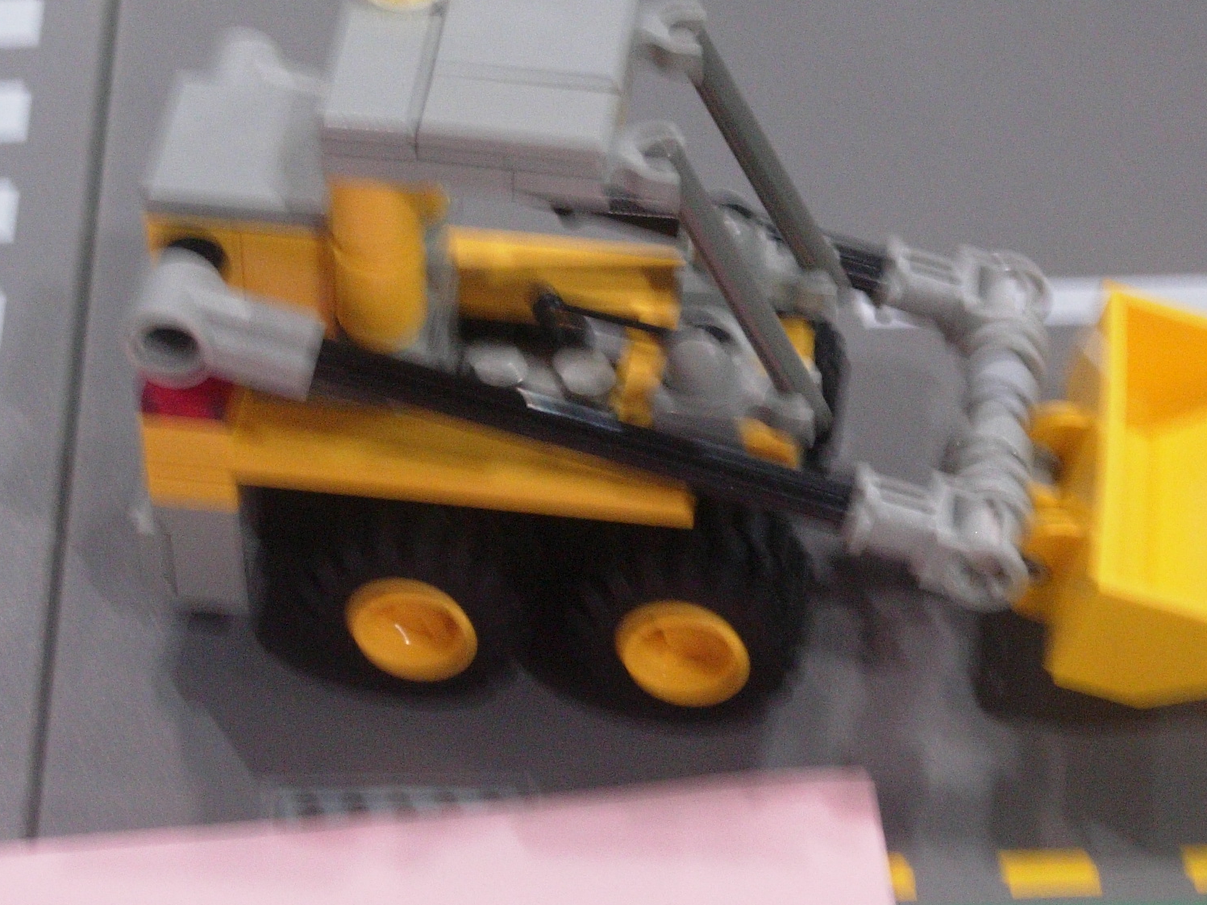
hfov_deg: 13.9
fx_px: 4952
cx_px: 738
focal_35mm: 142
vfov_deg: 10.4
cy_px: 385
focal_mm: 17
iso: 200
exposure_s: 1/9.7
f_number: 4
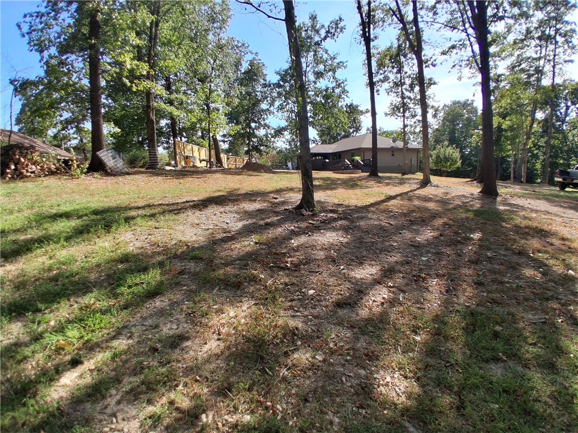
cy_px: 216
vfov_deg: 74.7
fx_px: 284
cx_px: 289
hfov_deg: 91.0
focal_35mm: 17
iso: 50
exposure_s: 1/1048
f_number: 2.2
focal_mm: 1.4
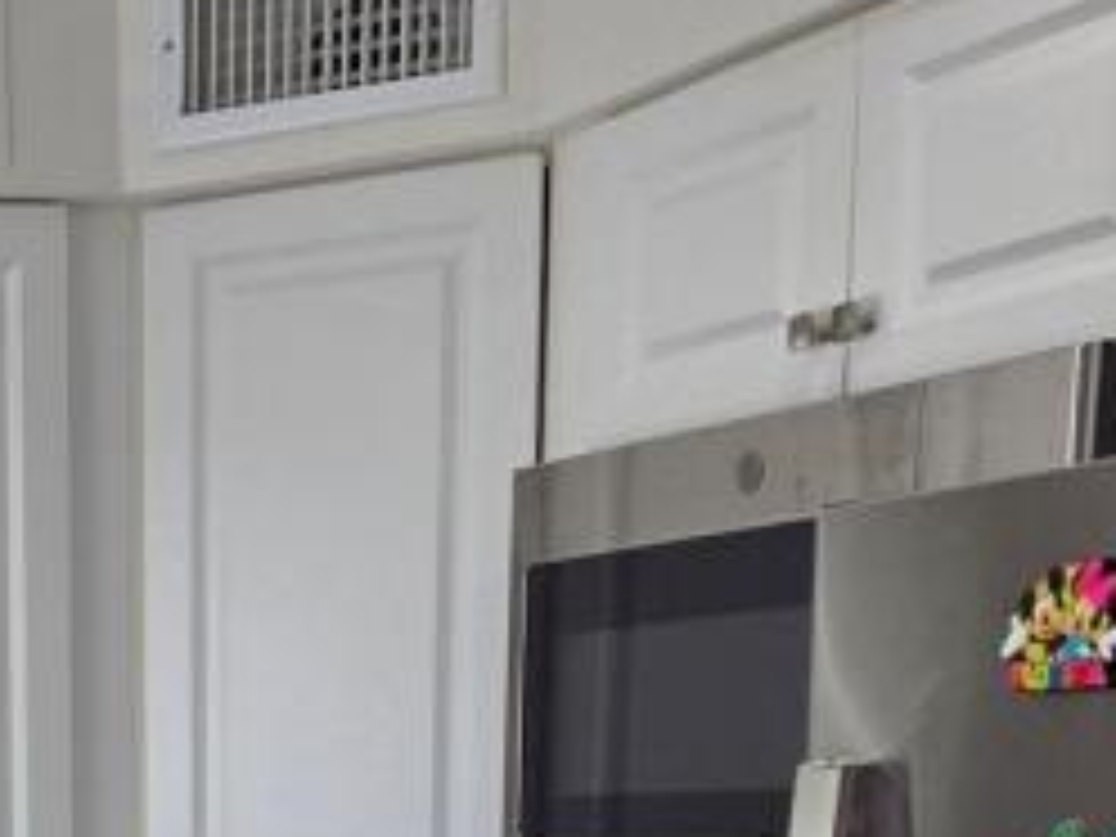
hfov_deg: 20.5
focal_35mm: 89
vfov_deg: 14.8
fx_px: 2869
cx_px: -248
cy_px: 1426
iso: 25
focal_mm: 5.4
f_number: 1.8
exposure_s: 1/164
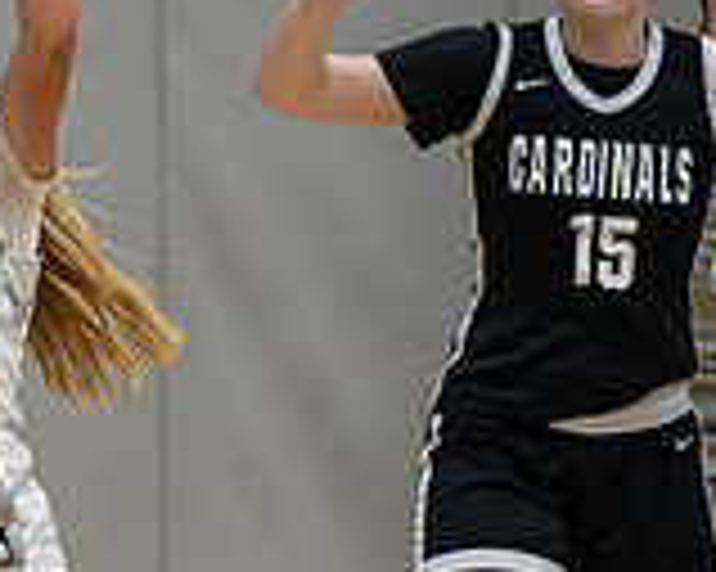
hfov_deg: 2.2
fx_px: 18954
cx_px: -65
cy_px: 326
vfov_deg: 1.7
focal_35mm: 895
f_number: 2.8
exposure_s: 1/1000
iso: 3200
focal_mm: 200
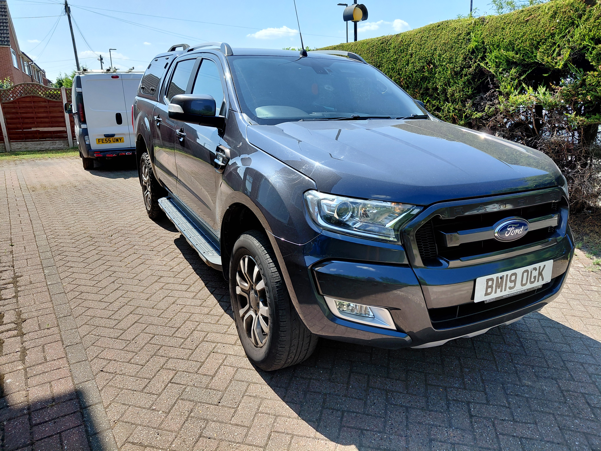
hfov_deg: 69.4
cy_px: 226
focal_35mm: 25
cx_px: 300
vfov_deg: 54.9
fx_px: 434
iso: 50
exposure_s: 1/1057
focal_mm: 4.69
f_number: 1.8
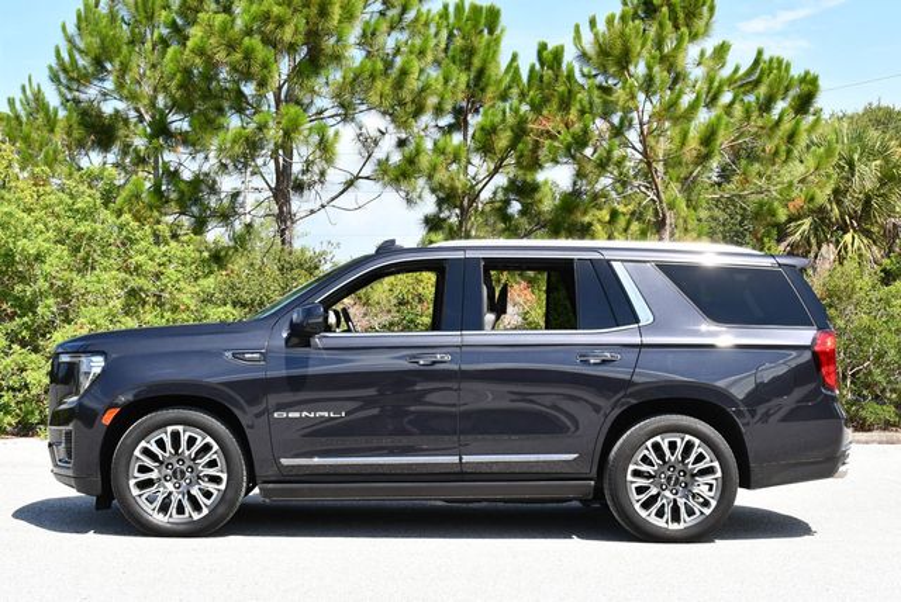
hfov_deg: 34.5
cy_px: 301
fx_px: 1453
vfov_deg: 23.4
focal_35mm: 58
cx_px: 450
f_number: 7.1
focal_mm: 29
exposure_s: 1/250
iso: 200
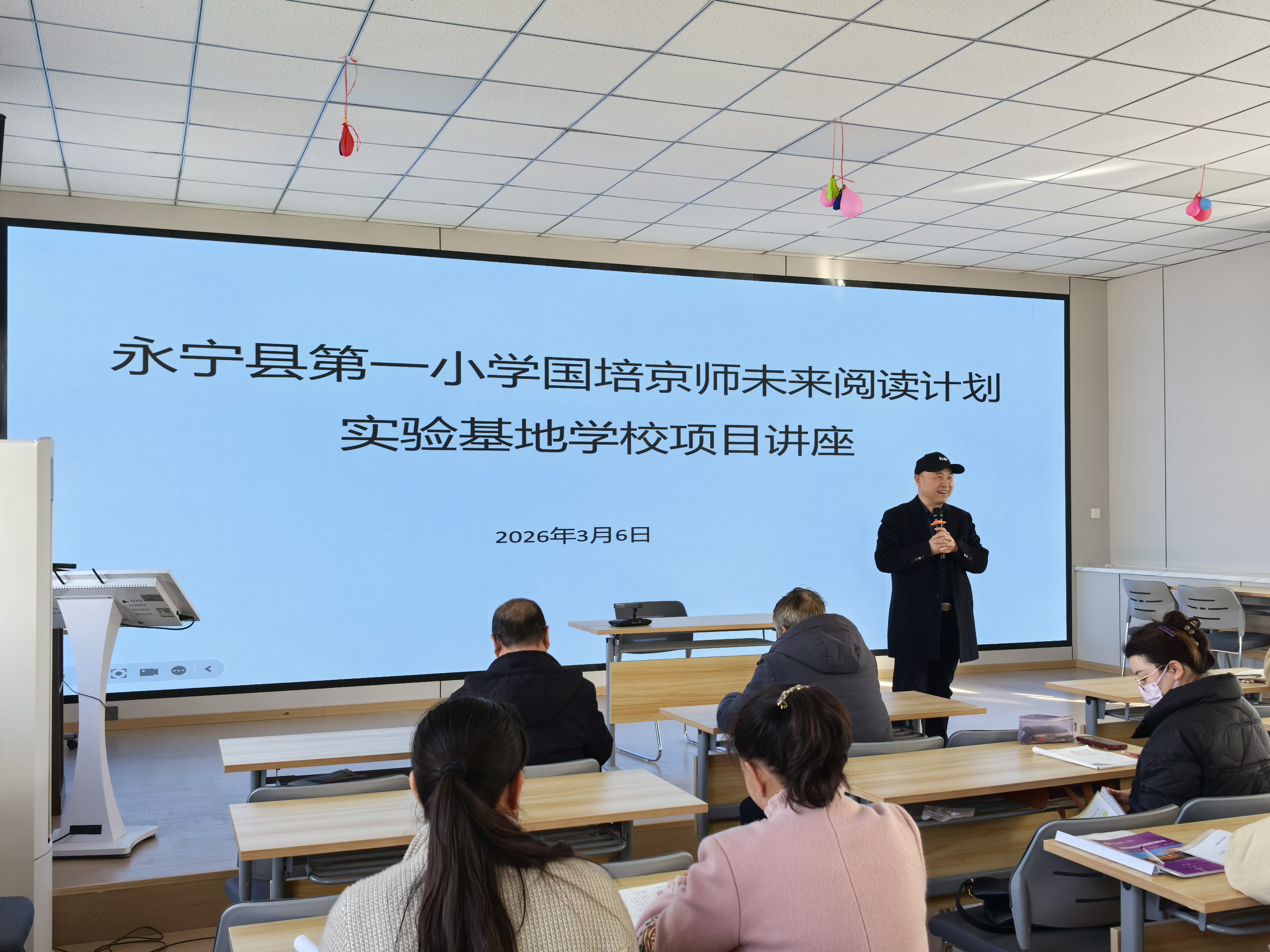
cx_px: 635
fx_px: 1284
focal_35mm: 35
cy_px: 476
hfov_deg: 52.6
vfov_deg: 40.7
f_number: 2
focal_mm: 6.35
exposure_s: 1/100
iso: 50
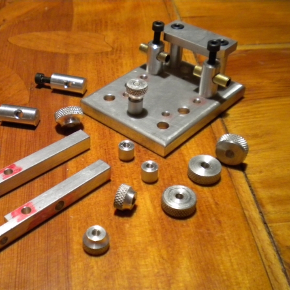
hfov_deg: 34.5
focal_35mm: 49
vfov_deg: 34.7
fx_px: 464
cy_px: 146
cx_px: 106
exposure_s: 1/27.7
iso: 400
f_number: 3.5
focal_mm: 7.4
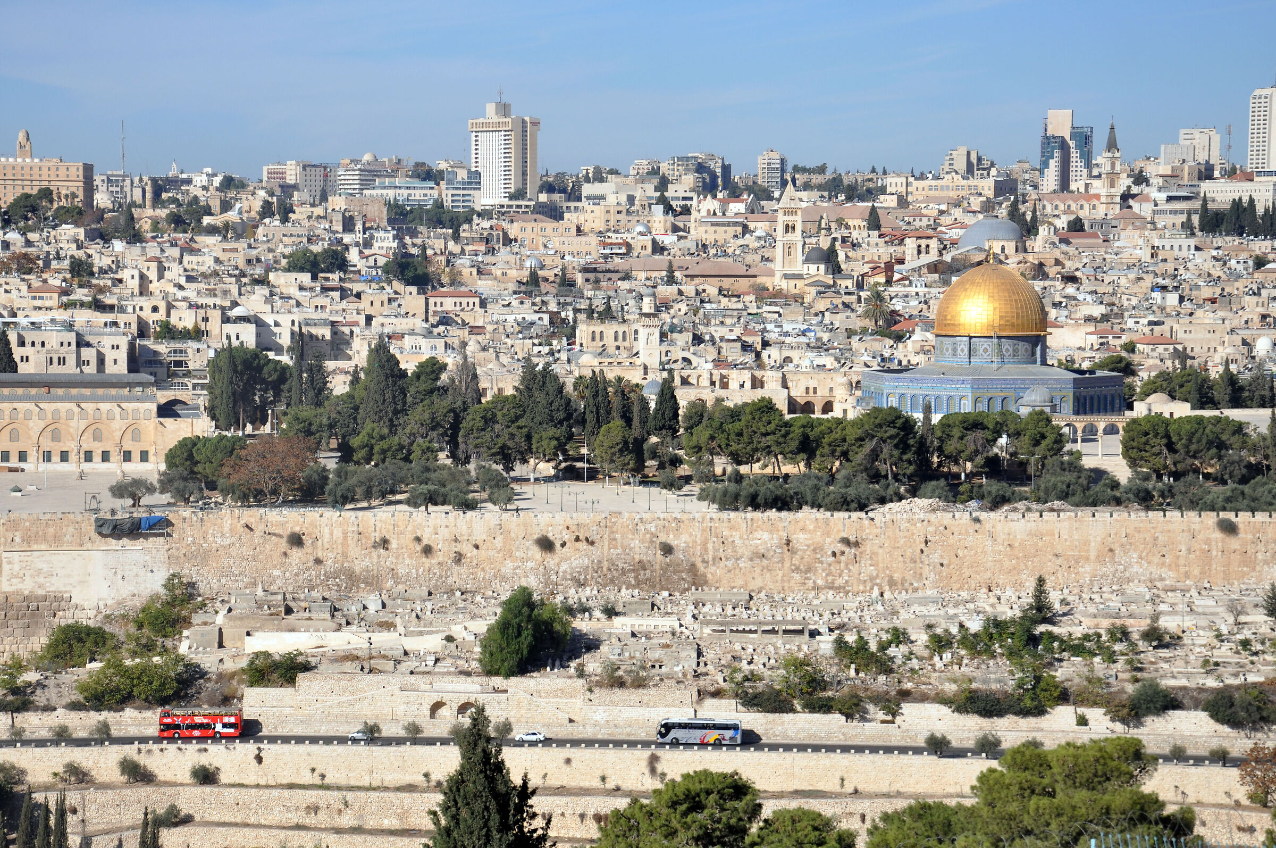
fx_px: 3505
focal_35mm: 99
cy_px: 424
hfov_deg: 20.6
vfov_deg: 13.8
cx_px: 638
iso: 200
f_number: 7.1
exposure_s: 1/800
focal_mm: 66
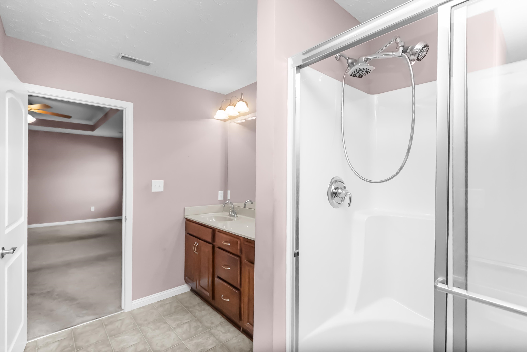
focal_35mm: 15
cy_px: 176
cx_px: 264
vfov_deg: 77.3
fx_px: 220
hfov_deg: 100.4
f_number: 4.5
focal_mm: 10
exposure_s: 1/400
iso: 2500
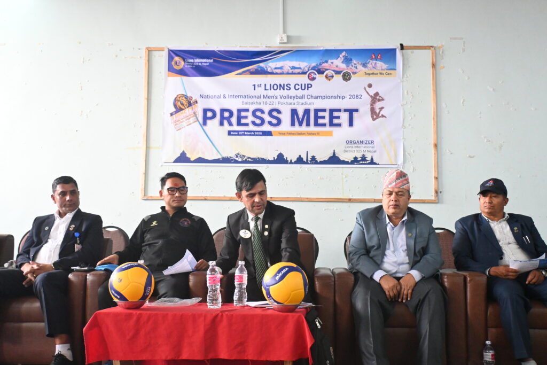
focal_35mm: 38
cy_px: 182
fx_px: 570
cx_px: 274
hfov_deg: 51.3
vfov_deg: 35.5
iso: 4000
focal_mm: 25
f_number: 4.2
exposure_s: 1/60
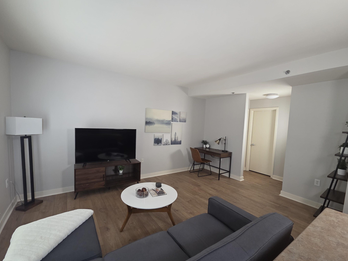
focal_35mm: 14
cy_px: 136
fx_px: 141
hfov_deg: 102.1
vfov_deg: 85.6
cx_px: 170
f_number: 2.2
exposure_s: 1/60
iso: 160
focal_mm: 2.2
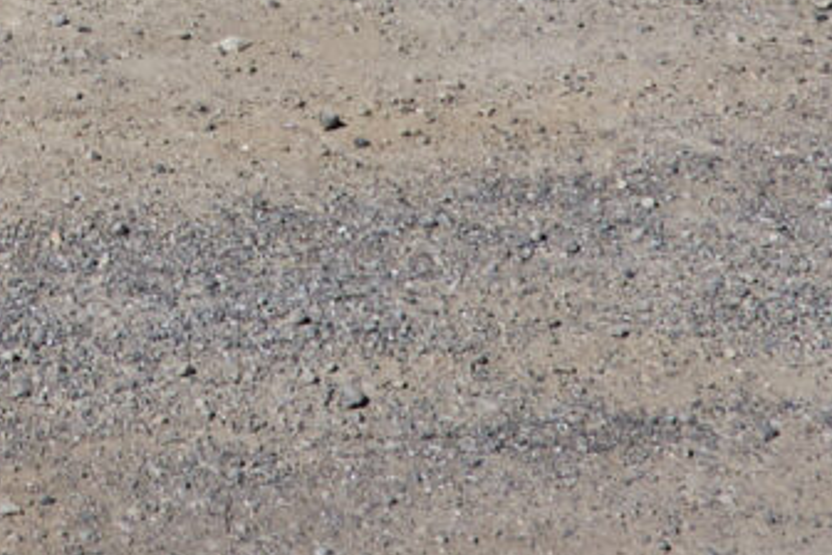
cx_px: -691
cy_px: -1215
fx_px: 4229
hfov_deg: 10.5
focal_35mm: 183
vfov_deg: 6.7
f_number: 10
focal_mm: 24
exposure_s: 1/320
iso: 100
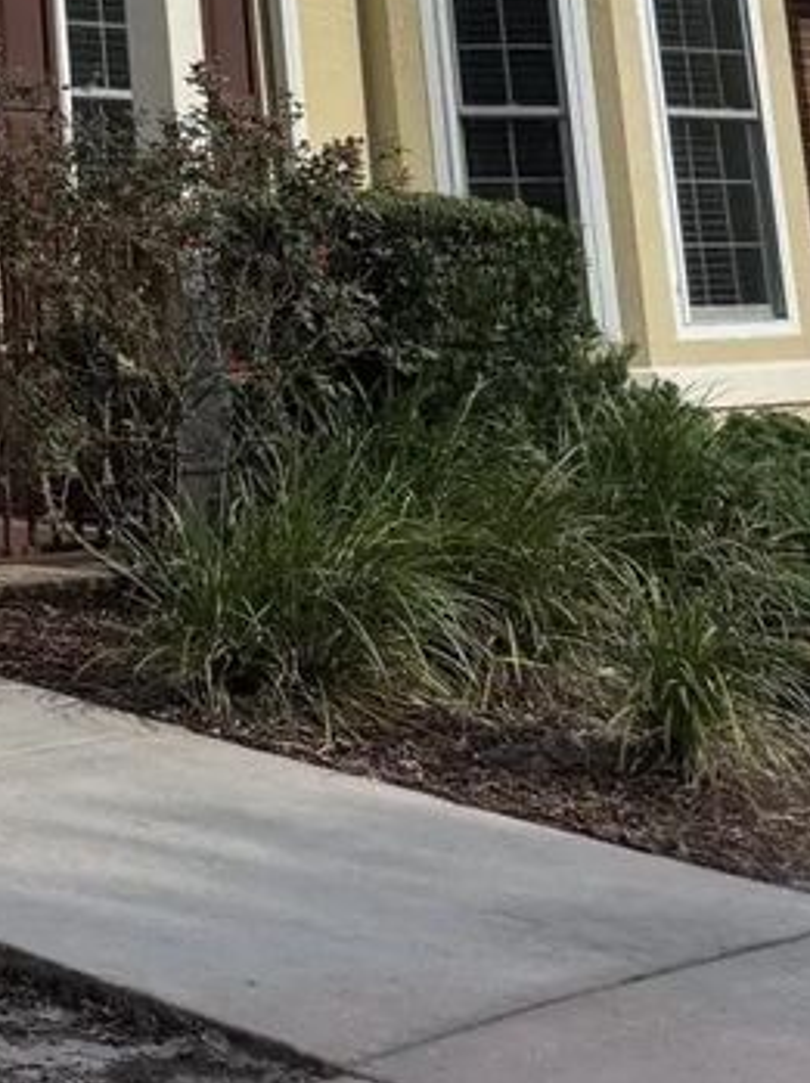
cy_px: -613
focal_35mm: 94
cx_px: -763
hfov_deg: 13.6
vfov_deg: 18.2
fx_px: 2938
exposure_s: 1/2907
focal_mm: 6.76
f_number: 1.78
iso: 80
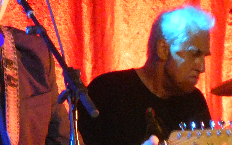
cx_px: 26
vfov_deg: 1.6
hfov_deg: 2.5
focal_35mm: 827
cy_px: 105
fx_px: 5229
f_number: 5.8
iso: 1600
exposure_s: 1/13
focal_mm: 53.8
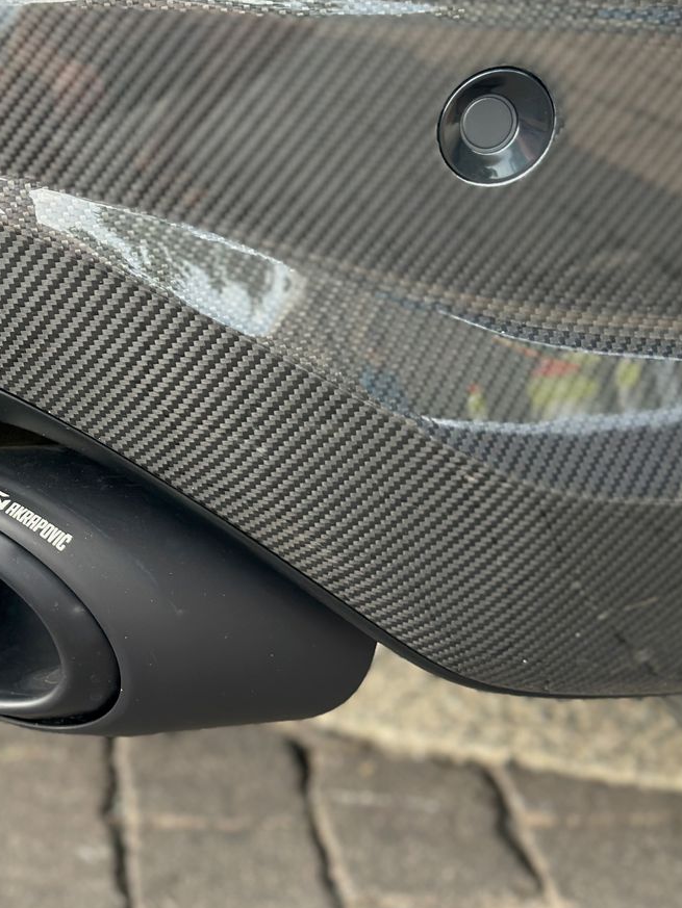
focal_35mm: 88
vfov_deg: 22.1
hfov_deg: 16.2
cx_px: -92
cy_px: 289
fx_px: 2311
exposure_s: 1/221
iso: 80
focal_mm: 6.86
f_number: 1.78
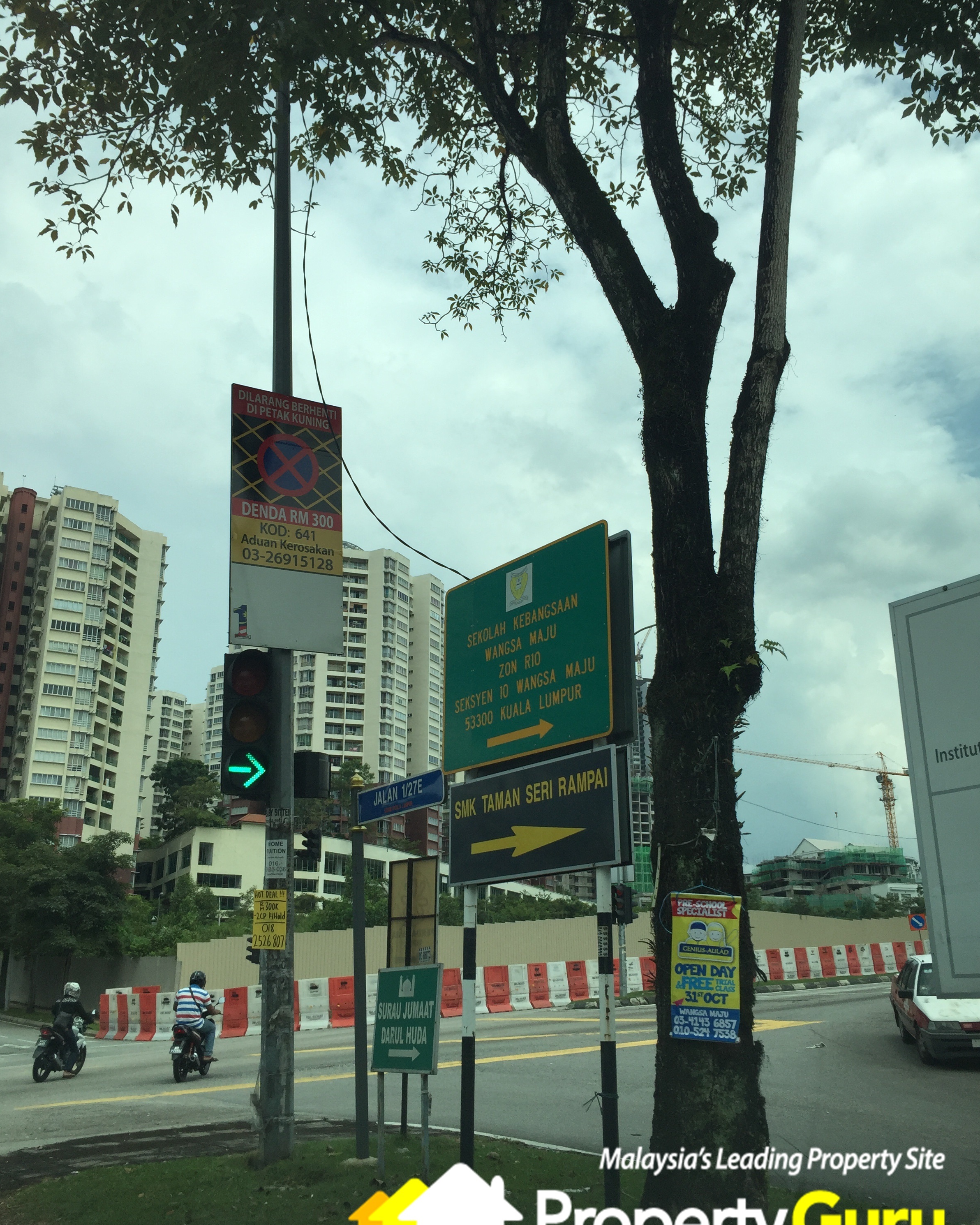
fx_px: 1124
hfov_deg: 47.1
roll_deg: +1.1
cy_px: 644
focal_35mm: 31
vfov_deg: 57.1
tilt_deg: +19.5
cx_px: 479
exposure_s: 1/1980
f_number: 2.2
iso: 32
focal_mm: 4.15
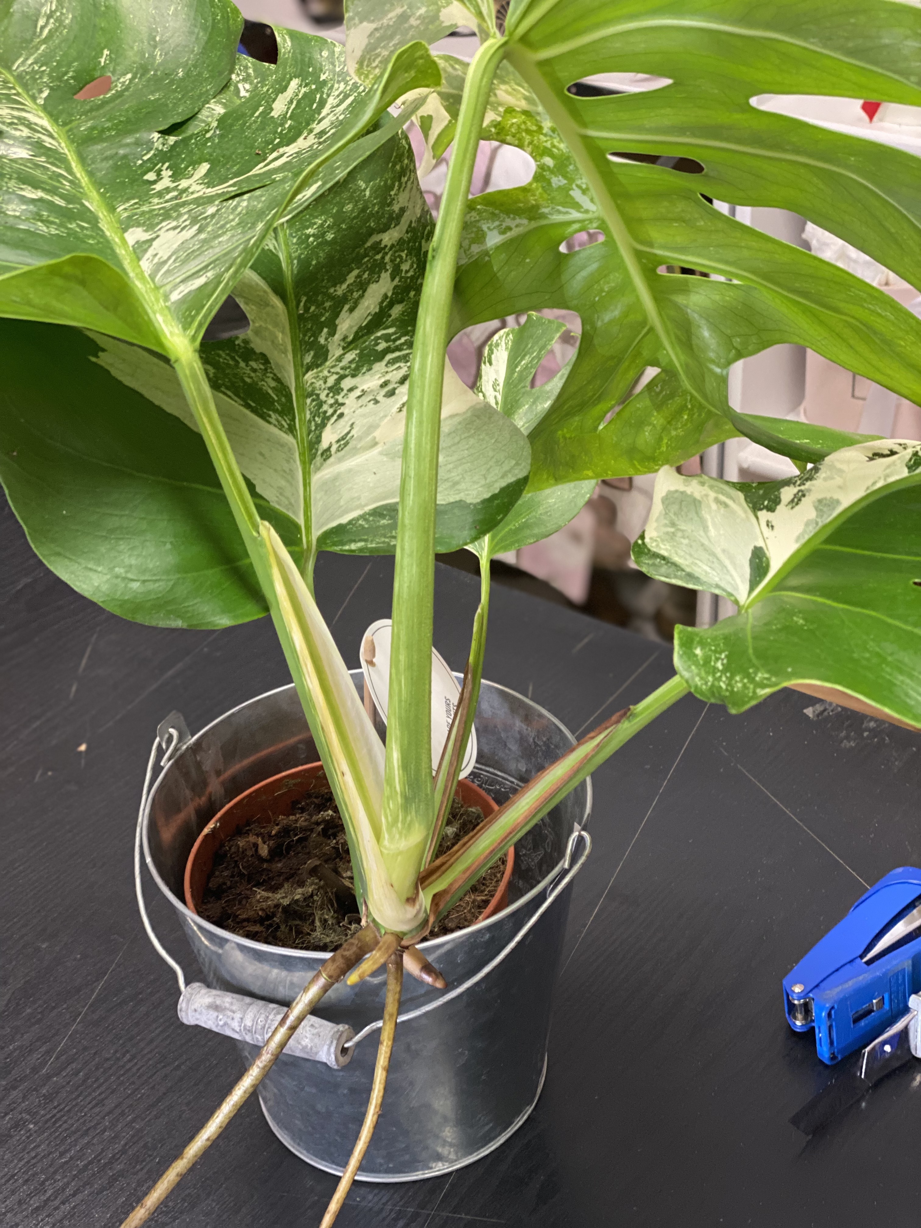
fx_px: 1845
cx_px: 460
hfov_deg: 28.0
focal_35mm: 52
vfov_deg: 36.8
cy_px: 614
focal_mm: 6
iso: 125
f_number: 2
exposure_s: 1/33
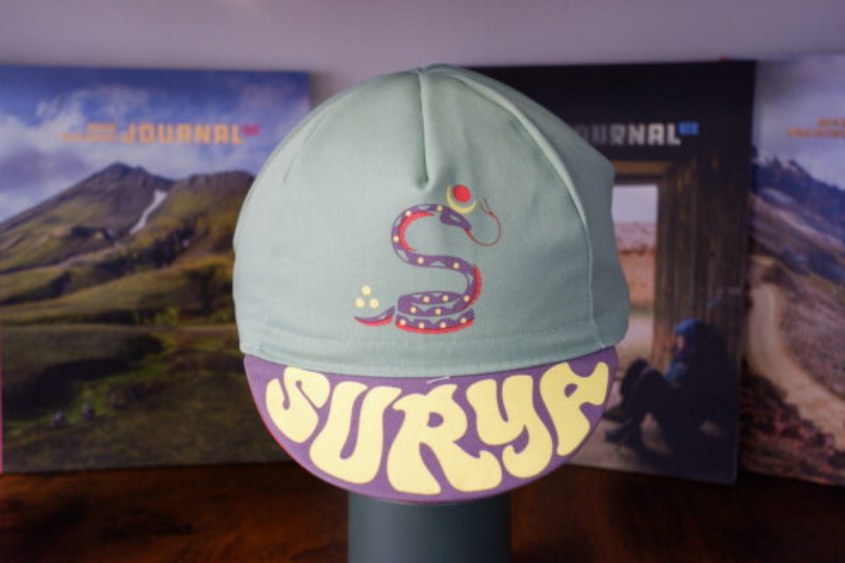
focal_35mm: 42
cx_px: 422
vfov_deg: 31.9
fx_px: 986
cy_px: 282
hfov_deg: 46.4
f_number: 4.5
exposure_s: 1/60
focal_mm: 28
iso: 2500
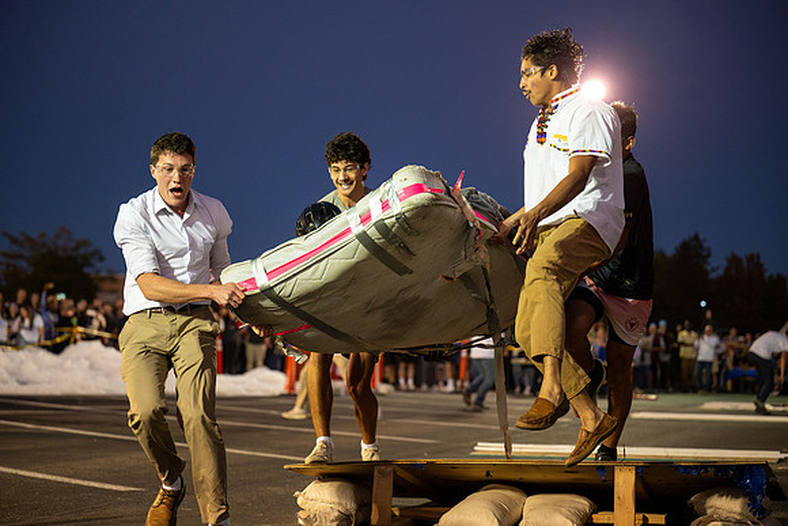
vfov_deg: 18.0
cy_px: 263
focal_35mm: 76
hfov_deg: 26.6
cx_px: 394
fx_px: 1664
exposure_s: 1/640
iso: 4000
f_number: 2.8
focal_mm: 76
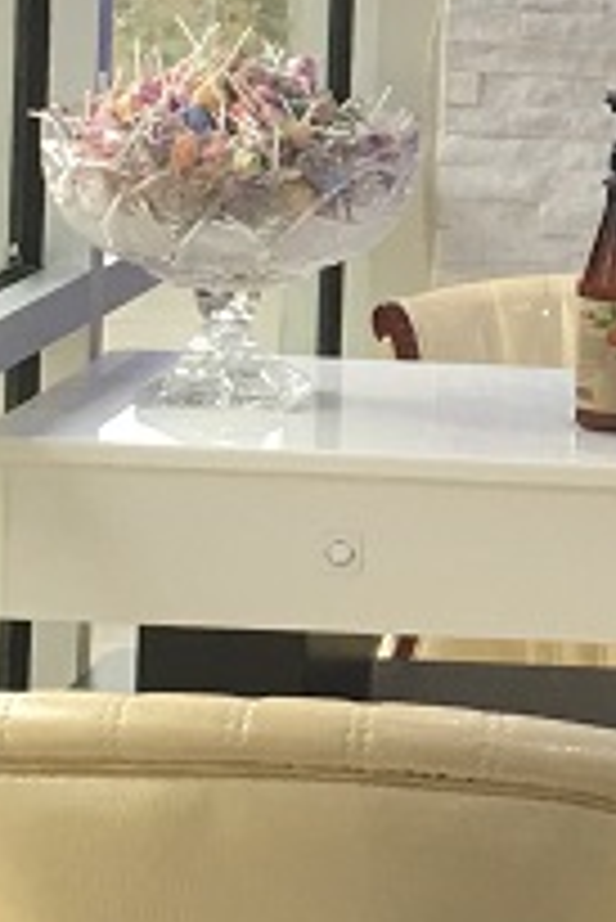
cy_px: 202
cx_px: 1353
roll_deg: -3.7
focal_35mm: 157
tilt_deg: -5.2
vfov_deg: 13.0
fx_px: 4023
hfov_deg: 8.2
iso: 32
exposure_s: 1/30
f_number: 2.2
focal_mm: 4.15
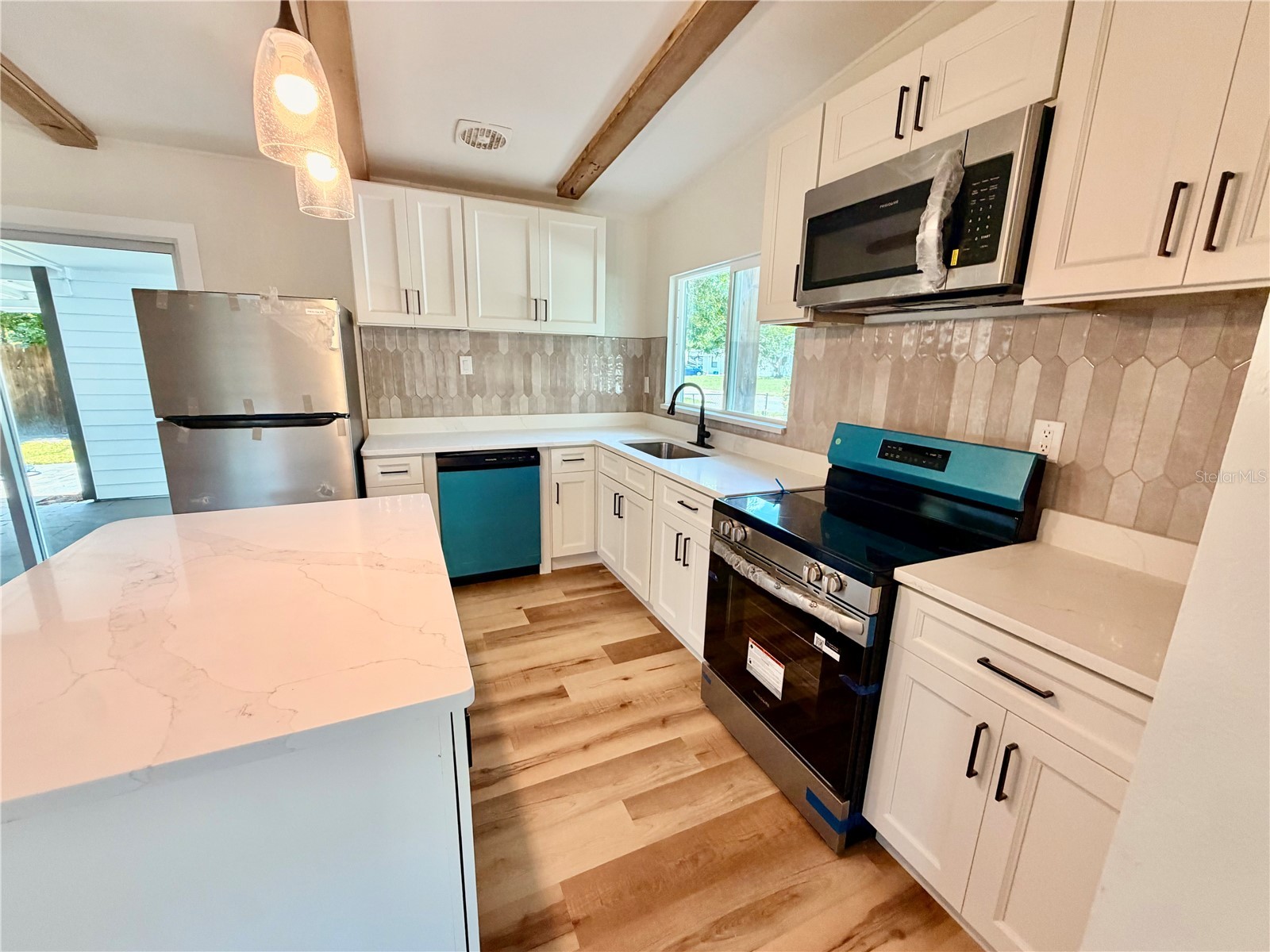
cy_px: 476
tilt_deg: -11.6
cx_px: 635
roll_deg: -2.0
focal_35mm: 14
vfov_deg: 85.7
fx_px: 514
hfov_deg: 102.1
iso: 250
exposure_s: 1/120
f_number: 2.2
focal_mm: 2.22
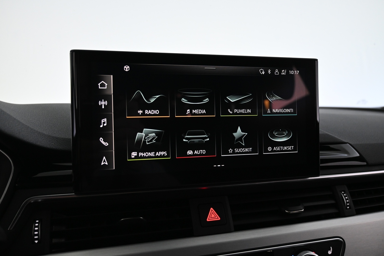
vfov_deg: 41.7
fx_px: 336
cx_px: 192
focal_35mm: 32
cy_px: 128
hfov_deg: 59.5
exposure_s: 1/30
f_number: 4
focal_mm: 21
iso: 1800
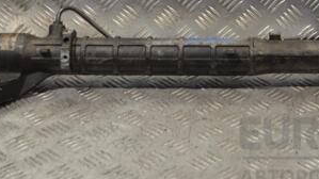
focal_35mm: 101
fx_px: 854
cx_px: 220
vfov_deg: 11.8
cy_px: -9
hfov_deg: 21.1
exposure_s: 1/30
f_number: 4.8
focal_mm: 32
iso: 125
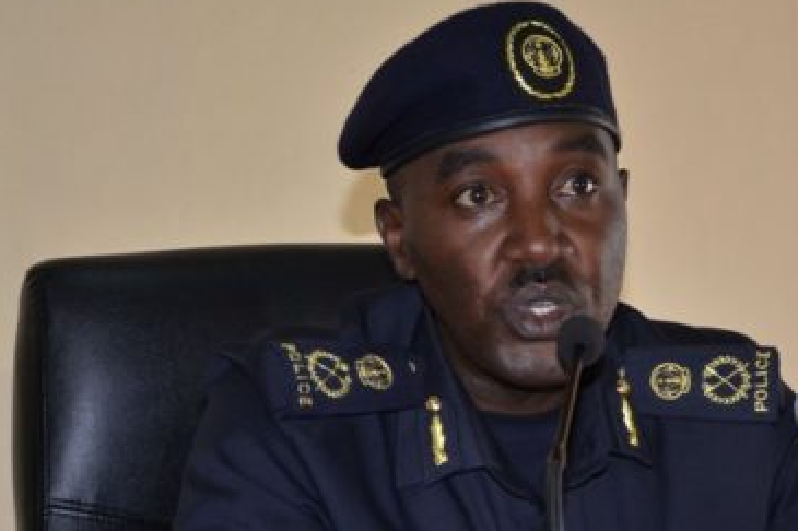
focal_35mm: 104
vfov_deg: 13.1
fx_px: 2304
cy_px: 411
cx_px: 577
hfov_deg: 19.5
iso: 800
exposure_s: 1/60
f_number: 4.8
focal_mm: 42
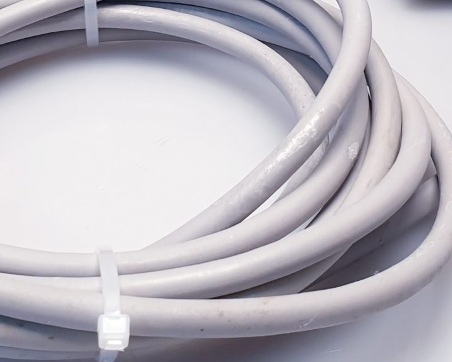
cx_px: 196
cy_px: 4
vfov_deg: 16.6
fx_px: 1217
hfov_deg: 21.0
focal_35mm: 91
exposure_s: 1/50
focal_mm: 4.3
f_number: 2.4
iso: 64
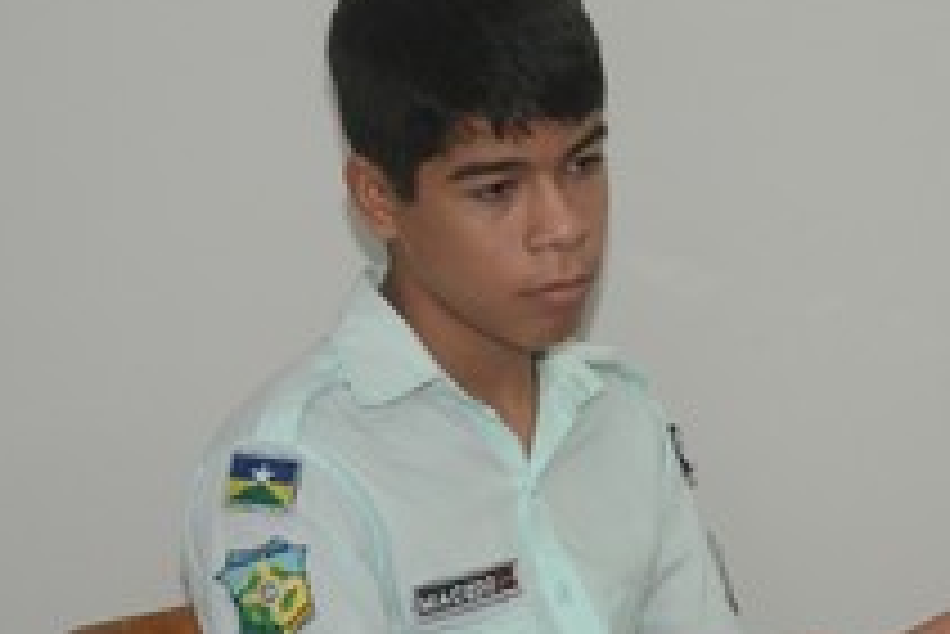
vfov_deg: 6.9
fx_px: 5228
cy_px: 499
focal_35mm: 198
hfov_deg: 10.4
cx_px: 666
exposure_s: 1/100
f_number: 5
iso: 1600
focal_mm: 62
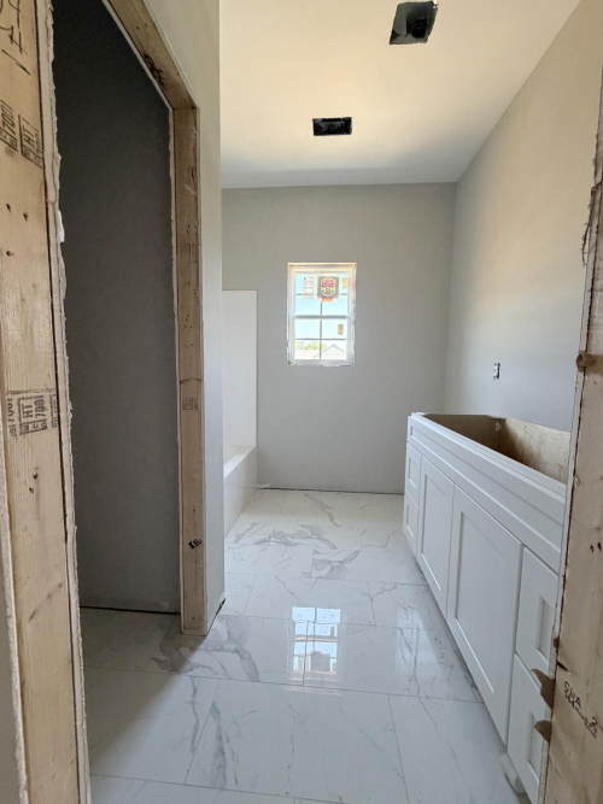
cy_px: 402
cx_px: 302
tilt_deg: -5.0
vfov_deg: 102.1
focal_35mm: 14
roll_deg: -0.3
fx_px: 325
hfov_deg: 85.7
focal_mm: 2.22
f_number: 2.2
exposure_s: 1/88
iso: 320
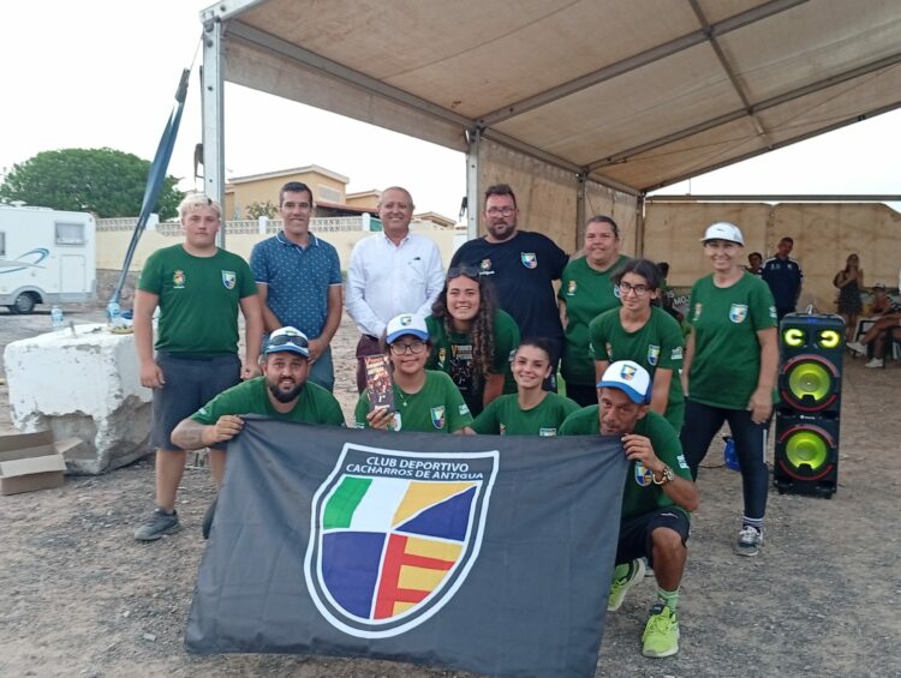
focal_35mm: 38
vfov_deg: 37.8
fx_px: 991
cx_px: 450
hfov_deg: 48.9
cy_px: 339
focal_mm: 3.98
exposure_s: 1/33.3
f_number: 1.8
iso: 328
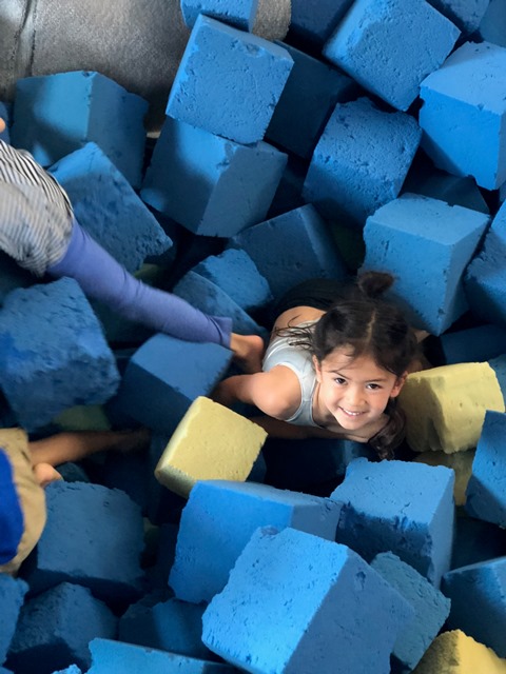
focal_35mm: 57
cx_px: 253
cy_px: 337
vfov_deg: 33.8
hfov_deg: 25.7
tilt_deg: -57.2
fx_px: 1111
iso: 500
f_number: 2.8
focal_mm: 6.6
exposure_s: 1/60
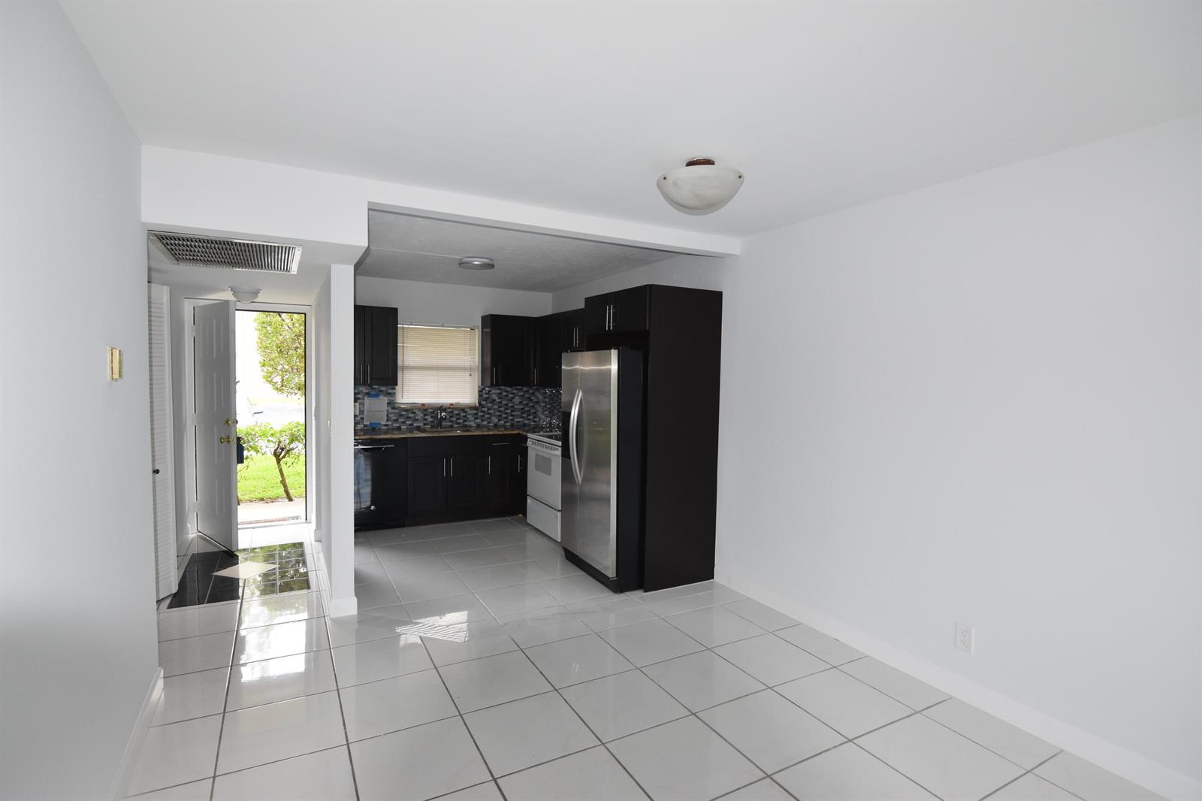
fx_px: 551
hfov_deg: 95.0
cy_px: 400
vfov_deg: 72.0
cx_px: 601
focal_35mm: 16
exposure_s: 1/100
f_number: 5
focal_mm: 11
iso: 800
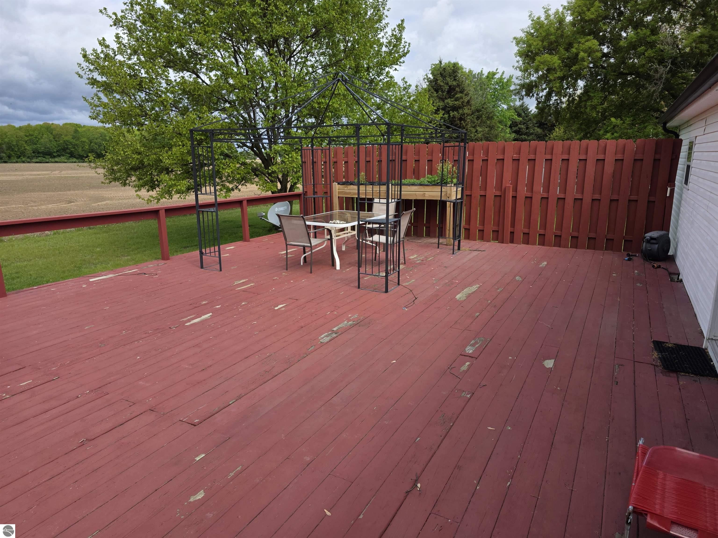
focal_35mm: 23
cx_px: 359
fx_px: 477
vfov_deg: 58.9
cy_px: 269
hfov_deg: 73.9
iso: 80
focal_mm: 6.3
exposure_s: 1/4889
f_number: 1.7
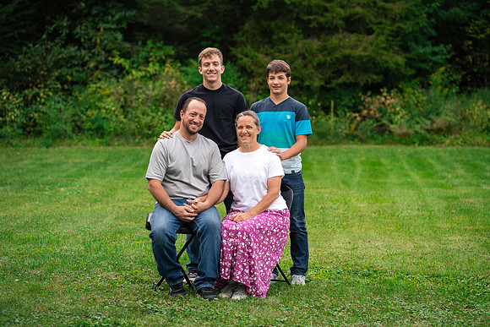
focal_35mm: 91
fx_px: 1244
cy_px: 174
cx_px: 249
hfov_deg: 22.3
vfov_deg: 15.0
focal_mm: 85
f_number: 2.8
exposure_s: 1/1000
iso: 400
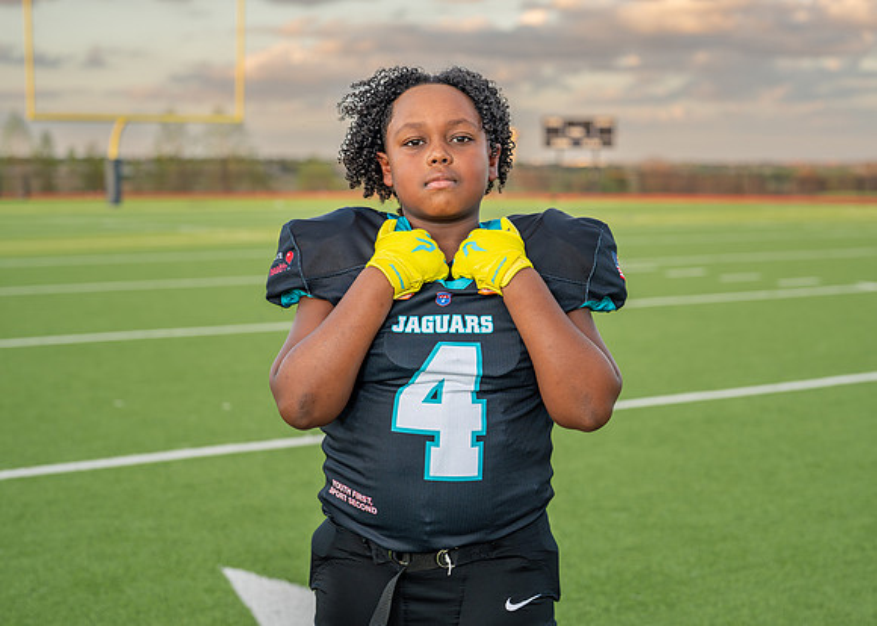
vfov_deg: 23.2
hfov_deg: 32.2
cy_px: 284
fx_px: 1521
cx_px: 459
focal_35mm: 61
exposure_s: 1/400
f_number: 3.2
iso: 250
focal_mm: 50
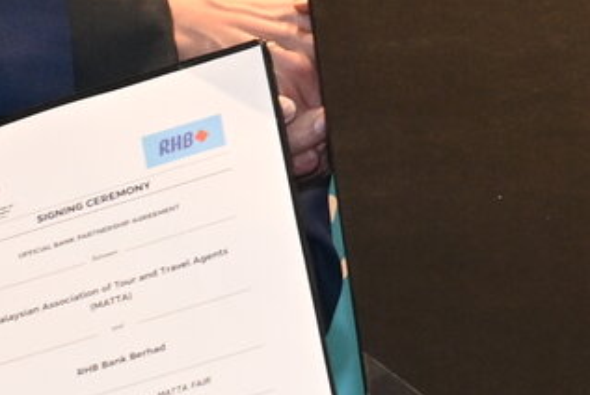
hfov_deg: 9.9
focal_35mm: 207
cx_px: 482
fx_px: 3400
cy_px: 250
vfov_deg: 6.6
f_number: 5.6
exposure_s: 1/30
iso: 640
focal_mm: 21
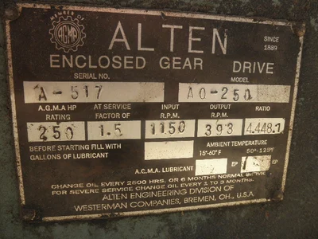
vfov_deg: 49.7
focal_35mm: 28
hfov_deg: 63.4
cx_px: 159
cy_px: 120
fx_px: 257
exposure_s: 1/160
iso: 64
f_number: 3
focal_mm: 5
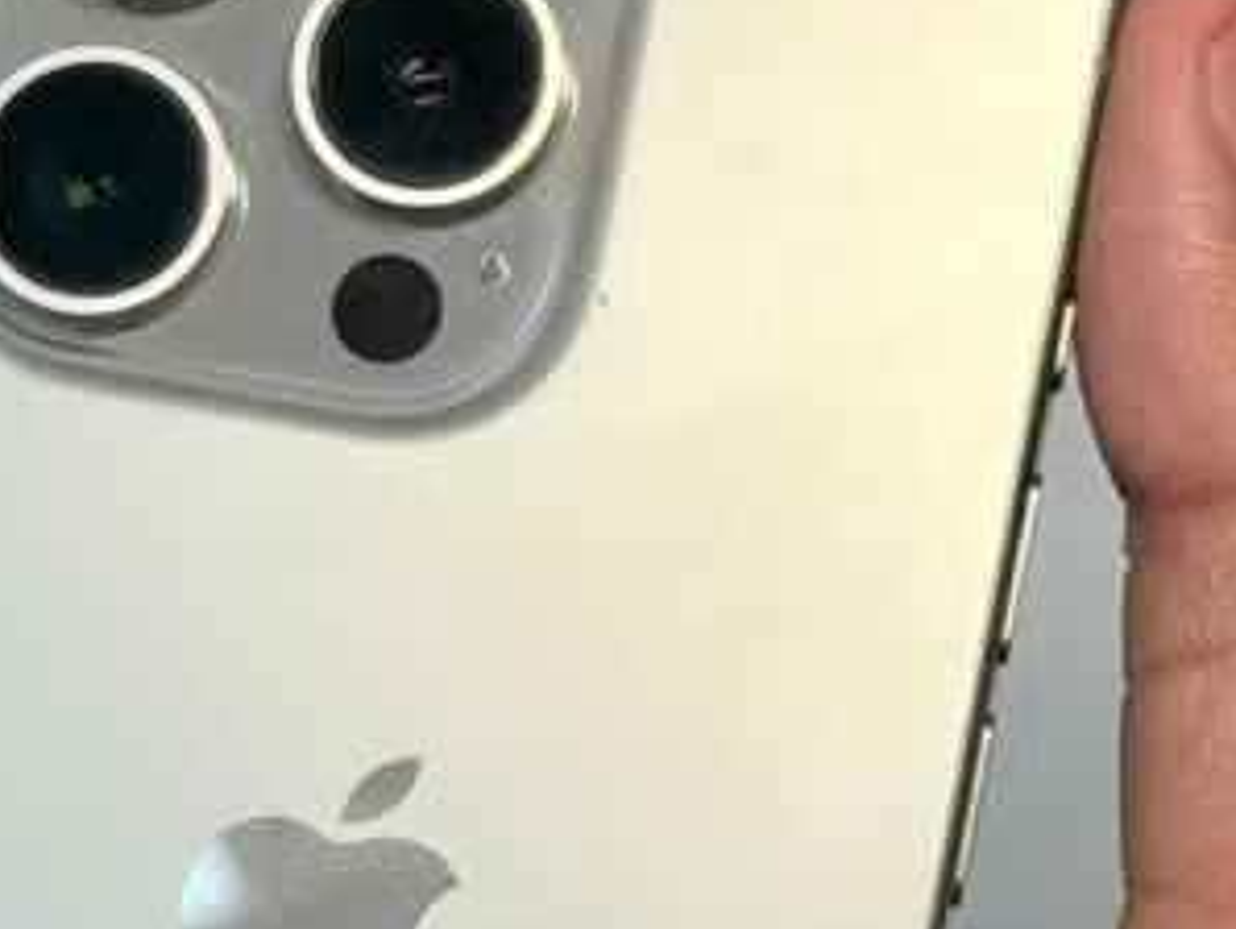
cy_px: 572
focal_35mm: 103
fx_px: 3681
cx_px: 382
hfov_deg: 19.0
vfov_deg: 14.4
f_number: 1.78
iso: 80
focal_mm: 6.76
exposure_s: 1/481
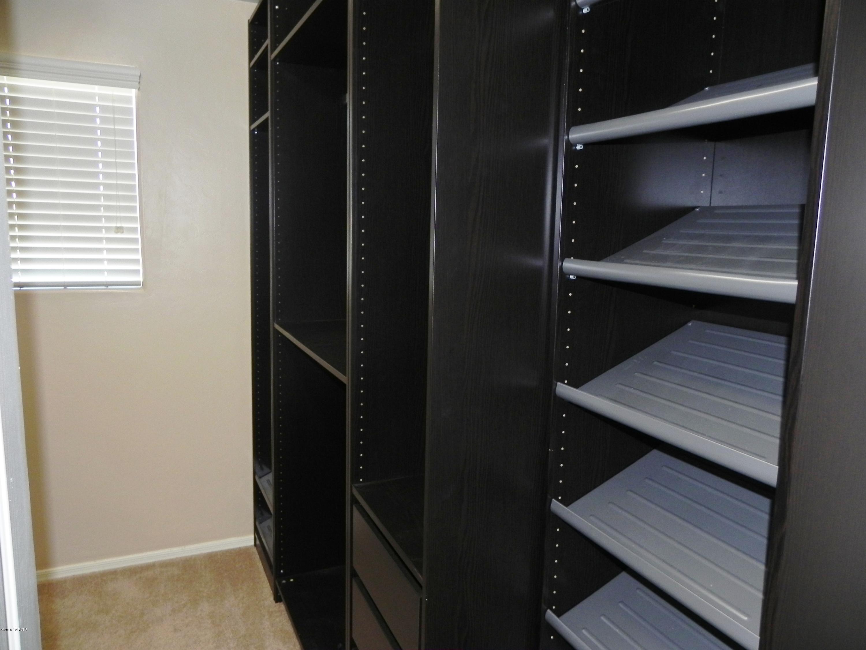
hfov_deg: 67.3
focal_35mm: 26
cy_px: 325
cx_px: 433
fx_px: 650
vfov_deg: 53.1
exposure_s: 1/30
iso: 200
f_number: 2.8
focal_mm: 4.6
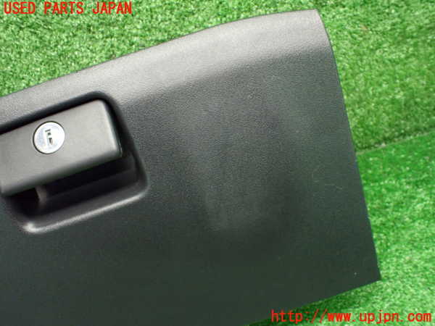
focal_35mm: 30
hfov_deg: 60.0
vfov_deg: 46.8
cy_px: 163
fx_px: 377
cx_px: 218
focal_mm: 5.4
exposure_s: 1/60
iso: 800
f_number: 2.3
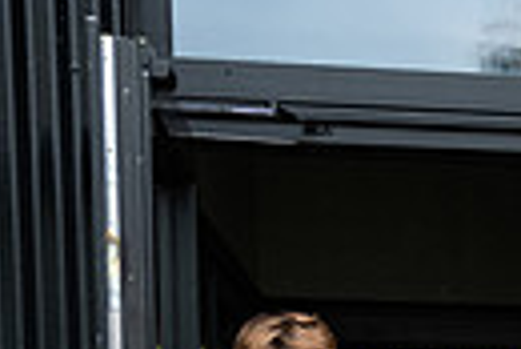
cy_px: 736
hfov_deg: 11.0
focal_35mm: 170
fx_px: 2463
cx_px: 1026
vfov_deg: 7.7
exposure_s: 1/200
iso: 125
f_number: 3.5
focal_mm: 38
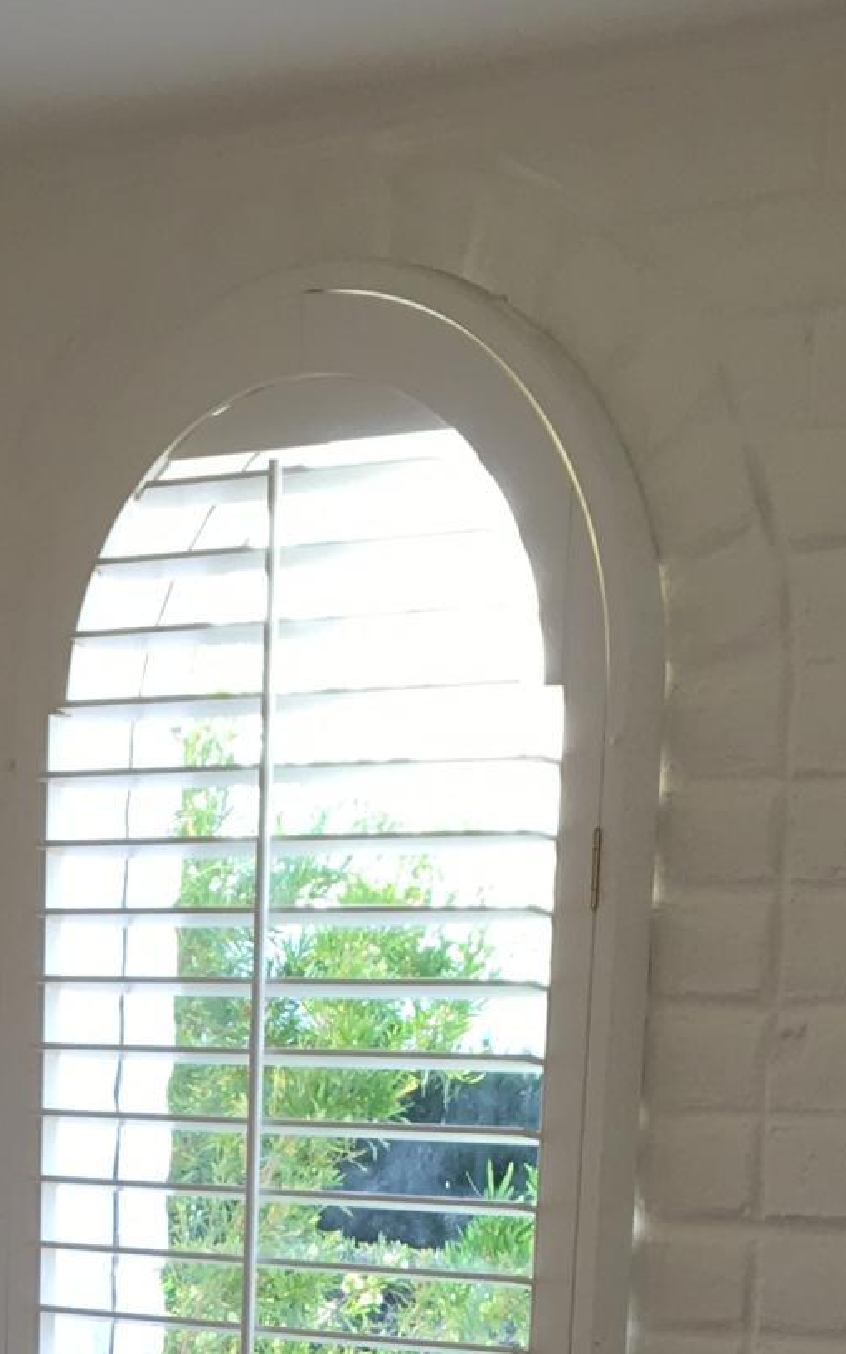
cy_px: 1775
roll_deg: -1.5
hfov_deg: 11.5
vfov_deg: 17.3
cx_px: -12
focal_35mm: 113
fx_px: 4169
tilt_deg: -10.0
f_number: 2.2
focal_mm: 4.15
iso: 25
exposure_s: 1/120
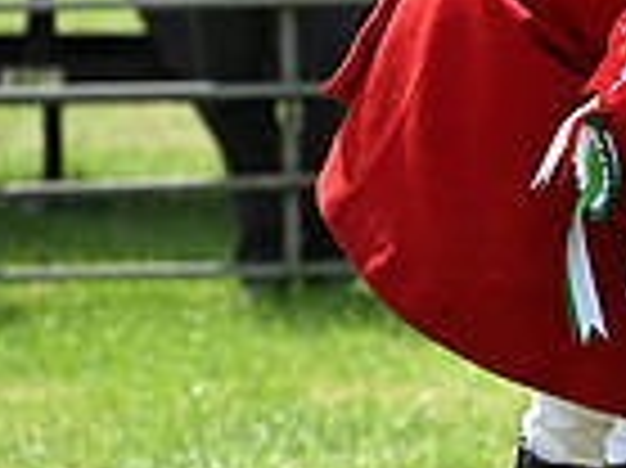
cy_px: 214
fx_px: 11582
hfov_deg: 3.1
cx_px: 1207
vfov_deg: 2.3
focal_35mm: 641
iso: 250
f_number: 4.5
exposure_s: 1/1250
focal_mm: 160
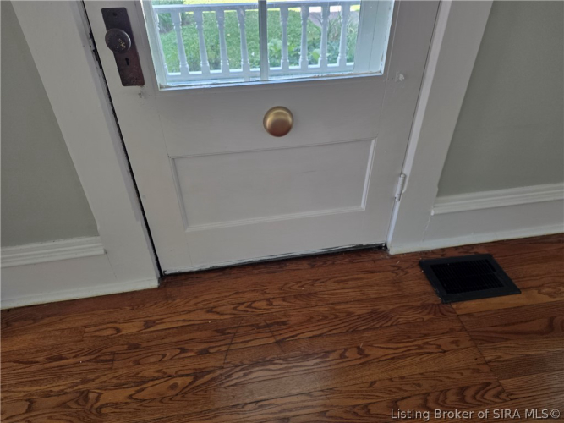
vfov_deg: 58.9
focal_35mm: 23
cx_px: 282
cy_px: 212
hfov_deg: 73.9
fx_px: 375
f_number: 1.7
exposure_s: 1/120
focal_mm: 6.25
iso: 250
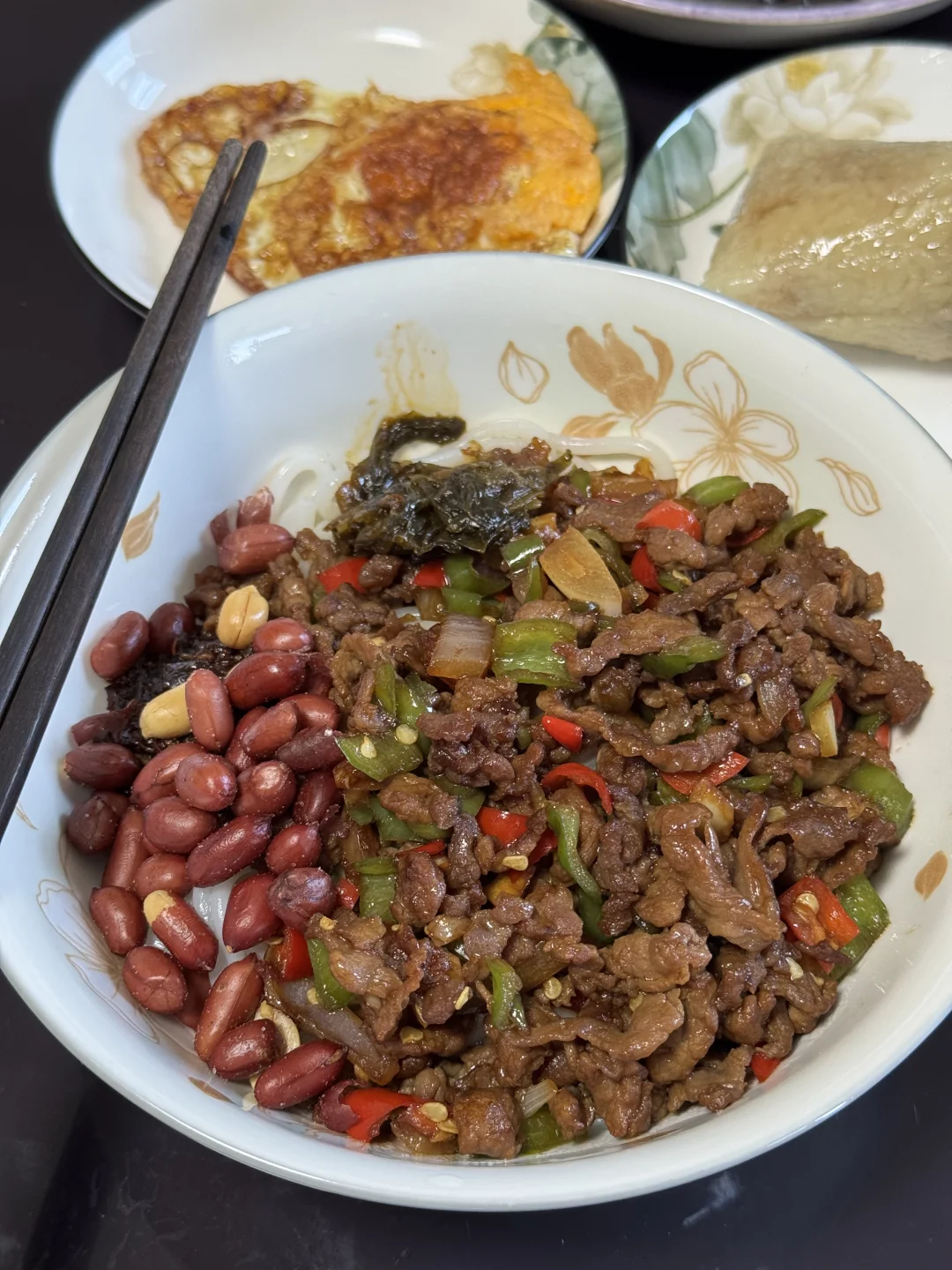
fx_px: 1760
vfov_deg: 39.7
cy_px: 635
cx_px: 476
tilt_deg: -56.2
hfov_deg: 30.3
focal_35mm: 48
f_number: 1.78
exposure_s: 1/60
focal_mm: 6.76
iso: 160
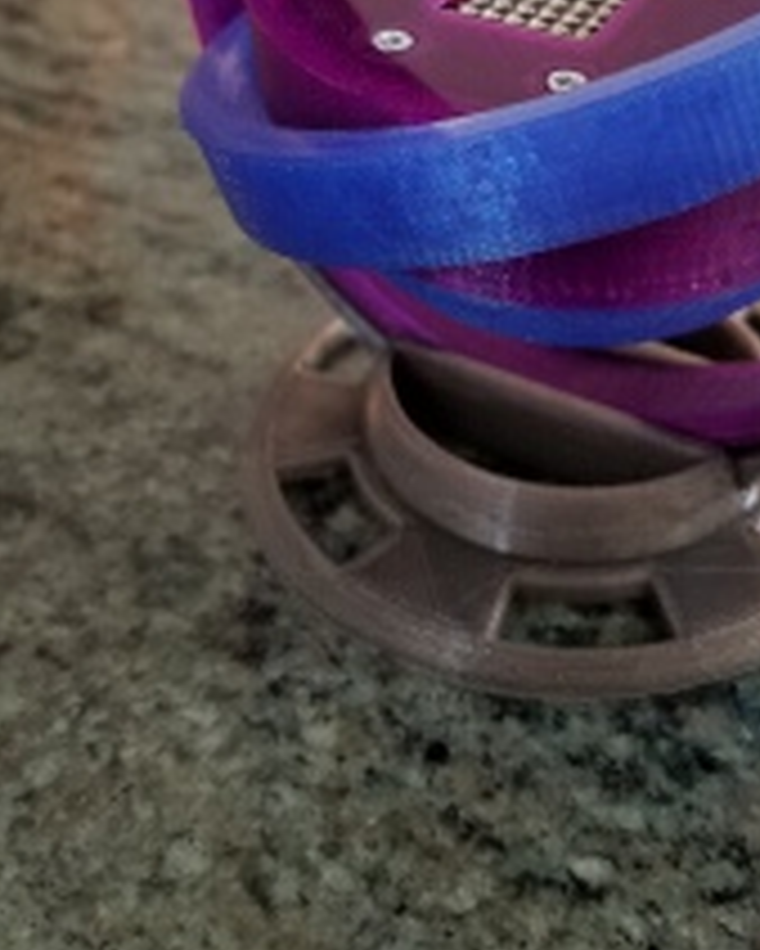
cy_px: 176
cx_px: 549
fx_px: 1349
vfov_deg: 37.2
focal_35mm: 48
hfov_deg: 31.0
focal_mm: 4.2
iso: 160
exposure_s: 1/24
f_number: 1.7
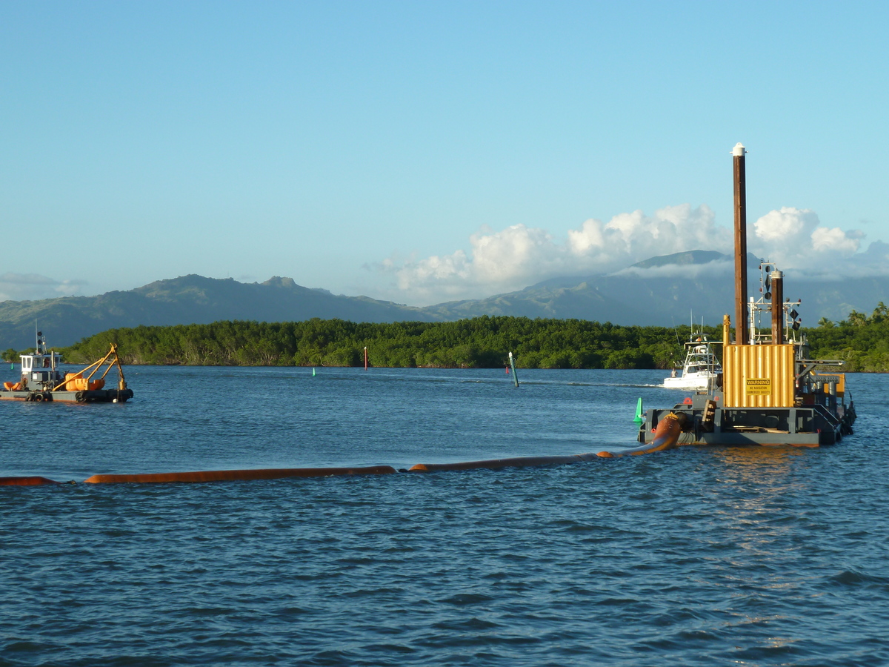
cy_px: 334
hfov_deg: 27.0
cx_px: 444
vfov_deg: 20.4
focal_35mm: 72
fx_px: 1849
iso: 80
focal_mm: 11.9
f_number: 4.1
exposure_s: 1/320
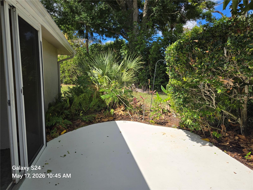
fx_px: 168
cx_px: 126
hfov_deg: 73.9
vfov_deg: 58.9
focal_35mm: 23
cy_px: 95
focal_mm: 5.4
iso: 25
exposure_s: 1/1659
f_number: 1.8
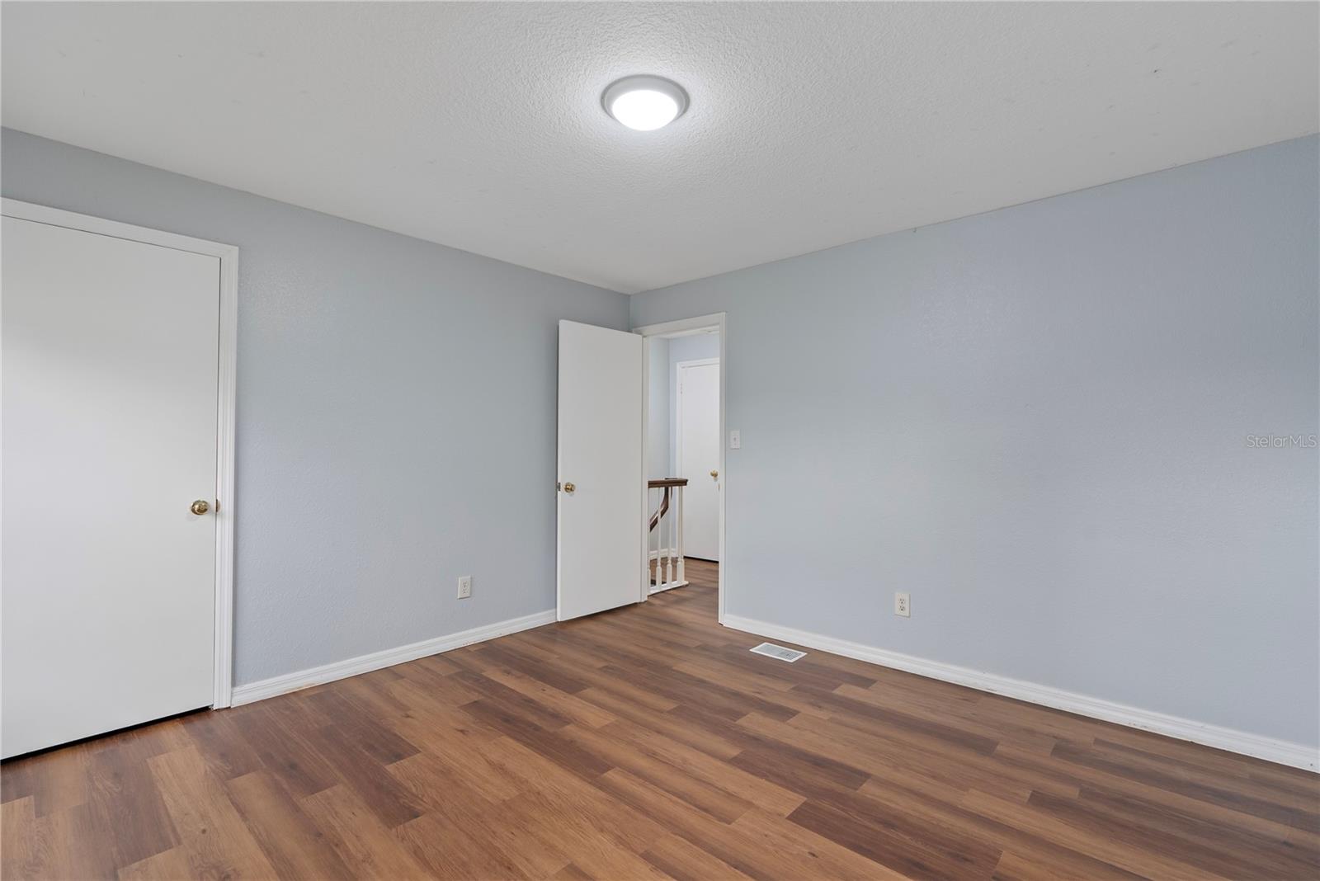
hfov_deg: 96.7
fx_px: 587
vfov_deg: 73.8
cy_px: 440
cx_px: 660
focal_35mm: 16
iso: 400
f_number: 8
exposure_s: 1/2
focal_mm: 16
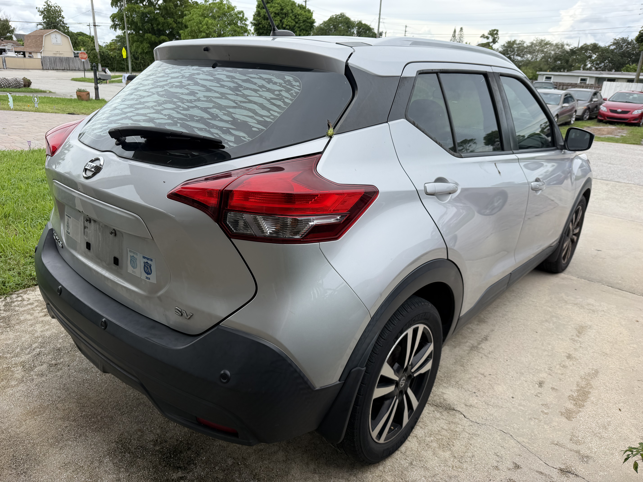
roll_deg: -2.3
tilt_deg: -20.6
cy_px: 241
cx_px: 322
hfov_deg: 71.6
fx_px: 446
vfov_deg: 56.8
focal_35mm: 24
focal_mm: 6.76
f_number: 1.78
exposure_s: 1/2299
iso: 80
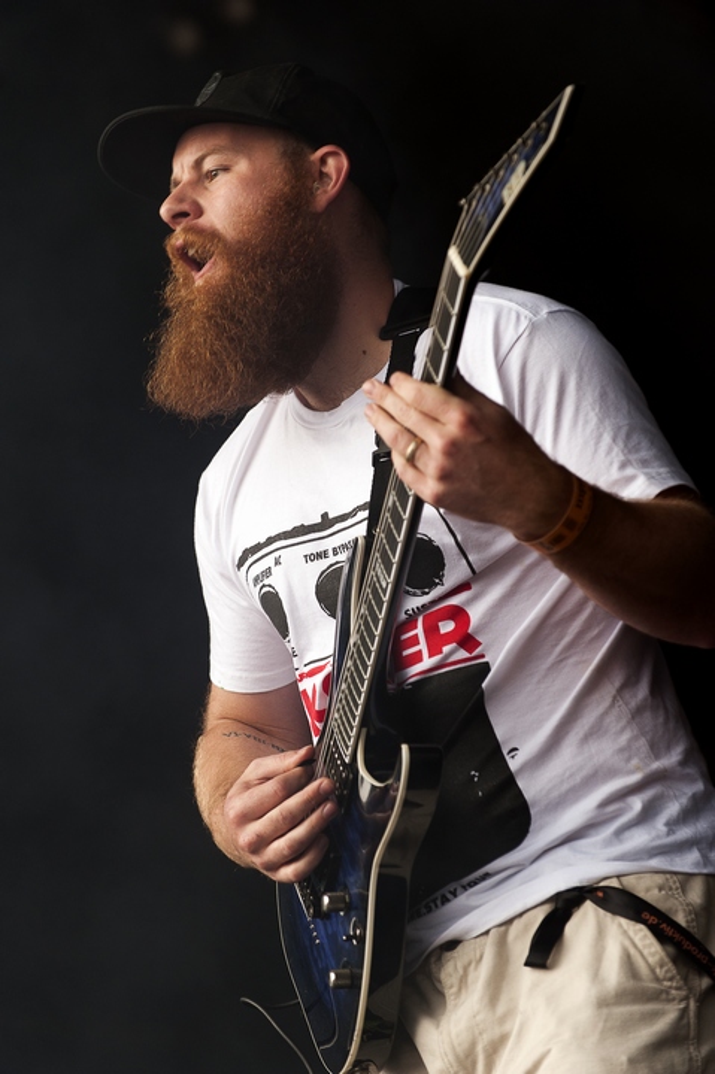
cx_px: 358
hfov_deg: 7.6
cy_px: 537
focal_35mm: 180
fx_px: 5370
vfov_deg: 11.4
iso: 400
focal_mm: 180
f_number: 5
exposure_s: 1/250
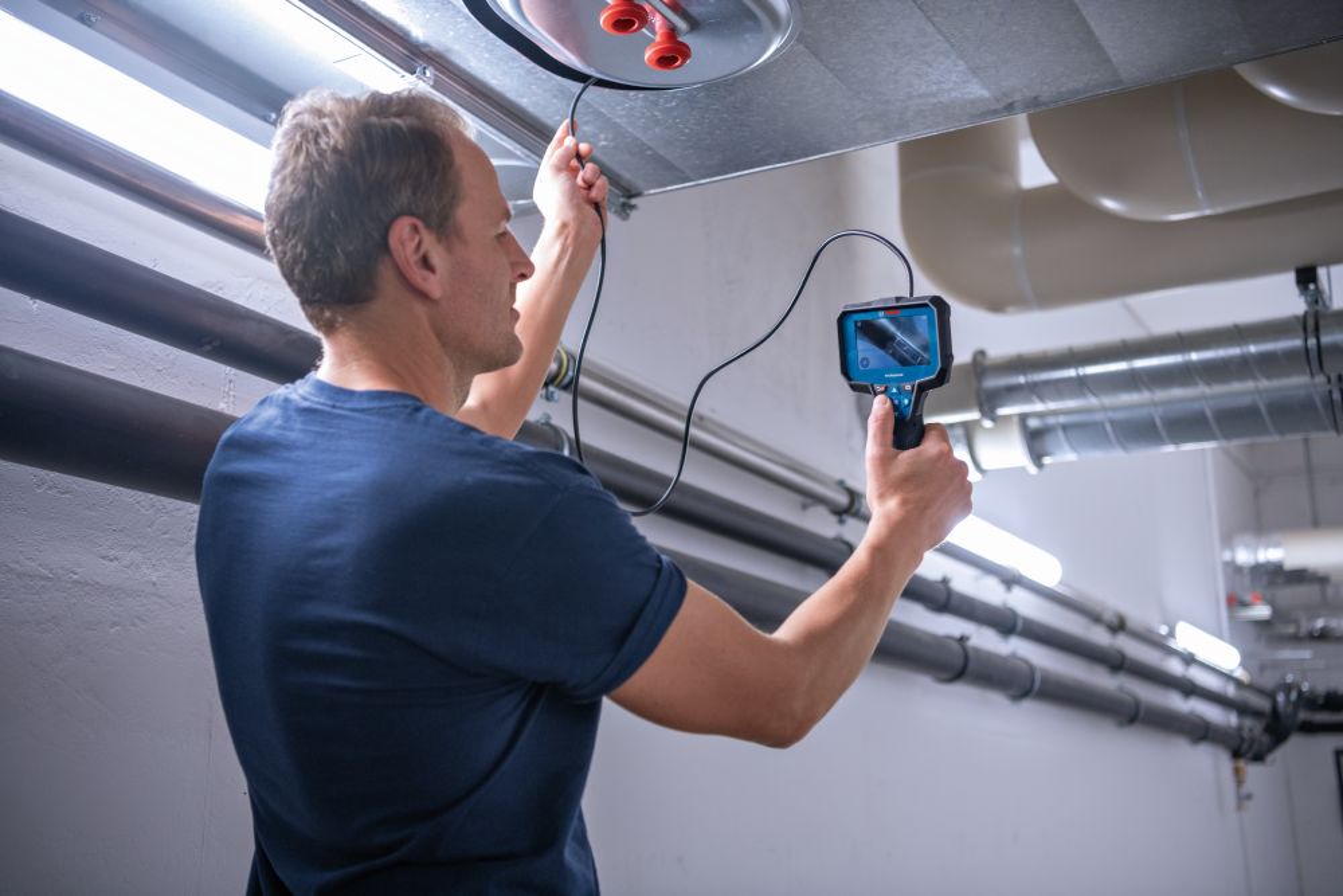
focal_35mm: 44
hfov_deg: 44.5
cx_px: 672
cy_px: 448
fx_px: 1642
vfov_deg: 30.5
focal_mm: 44
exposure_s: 1/125
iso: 800
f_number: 2.8
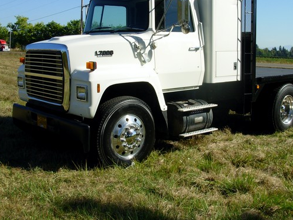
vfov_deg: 29.6
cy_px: 83
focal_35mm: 49
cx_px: 174
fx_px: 415
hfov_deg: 38.8
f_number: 4.9
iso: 50
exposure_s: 1/483
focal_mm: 6.3
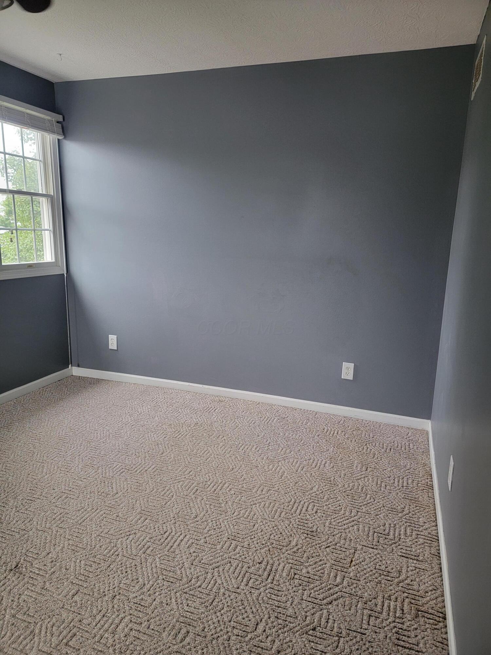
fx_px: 454
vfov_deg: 71.6
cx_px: 246
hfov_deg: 56.8
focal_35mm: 24
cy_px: 328
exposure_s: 1/60
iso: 200
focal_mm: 6.7
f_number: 1.8
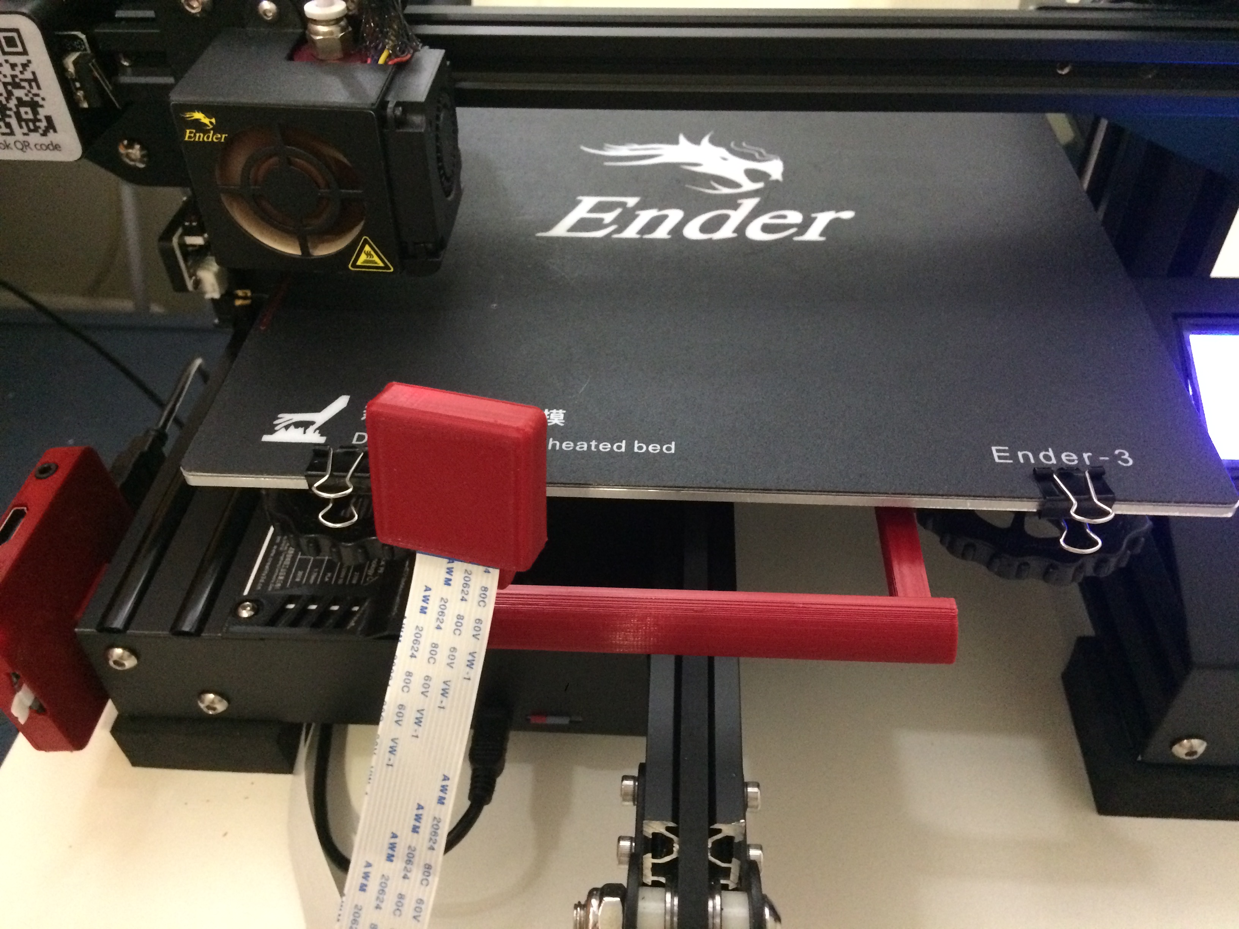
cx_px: 620
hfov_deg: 61.7
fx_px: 1038
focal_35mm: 29
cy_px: 464
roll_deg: -1.2
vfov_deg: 48.2
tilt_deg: -42.5
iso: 320
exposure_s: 1/15
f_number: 2.2
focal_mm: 4.15
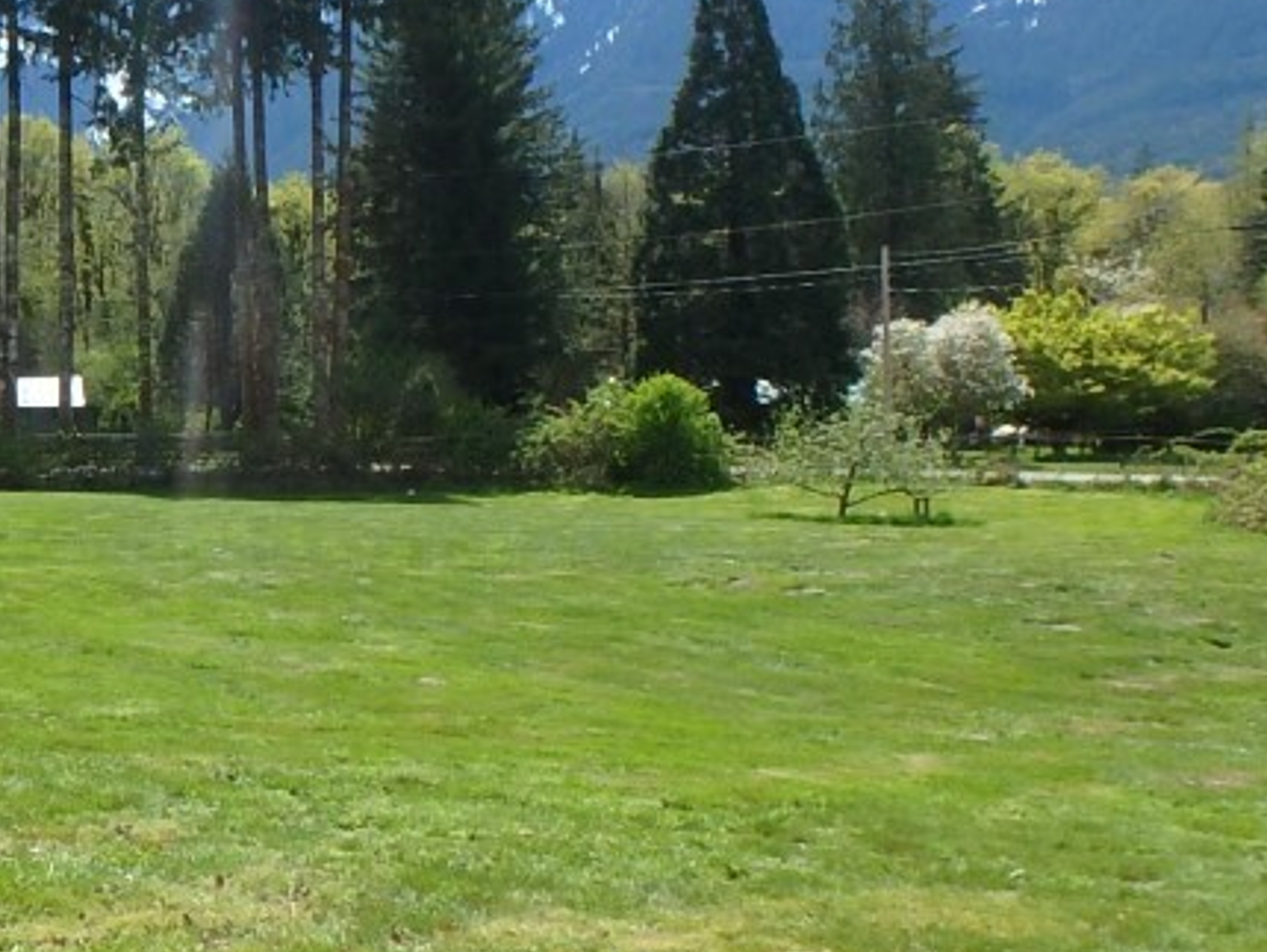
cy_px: 475
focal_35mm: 50
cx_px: 233
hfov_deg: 36.7
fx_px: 1831
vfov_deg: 29.1
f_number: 6
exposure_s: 1/400
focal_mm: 3.7
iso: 125
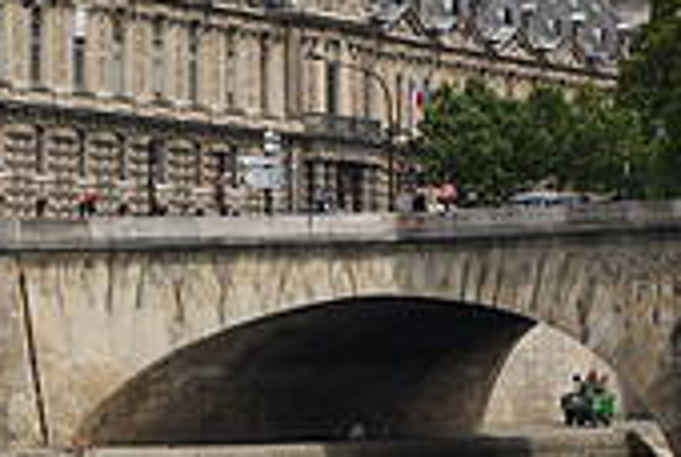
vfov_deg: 5.6
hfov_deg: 8.3
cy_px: -158
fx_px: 4643
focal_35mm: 245
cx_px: -48
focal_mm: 72
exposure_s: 1/125
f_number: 11
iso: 64
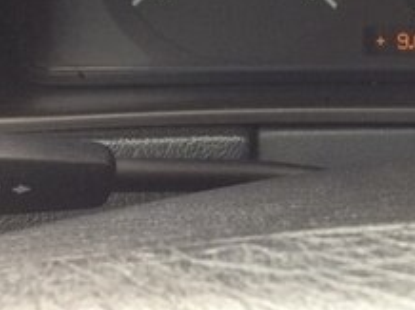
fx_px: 1054
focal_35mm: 88
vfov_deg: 15.9
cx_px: 503
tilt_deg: -19.1
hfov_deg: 20.7
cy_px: -87
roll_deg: +1.4
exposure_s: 1/33
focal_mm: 4.15
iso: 40
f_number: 2.2
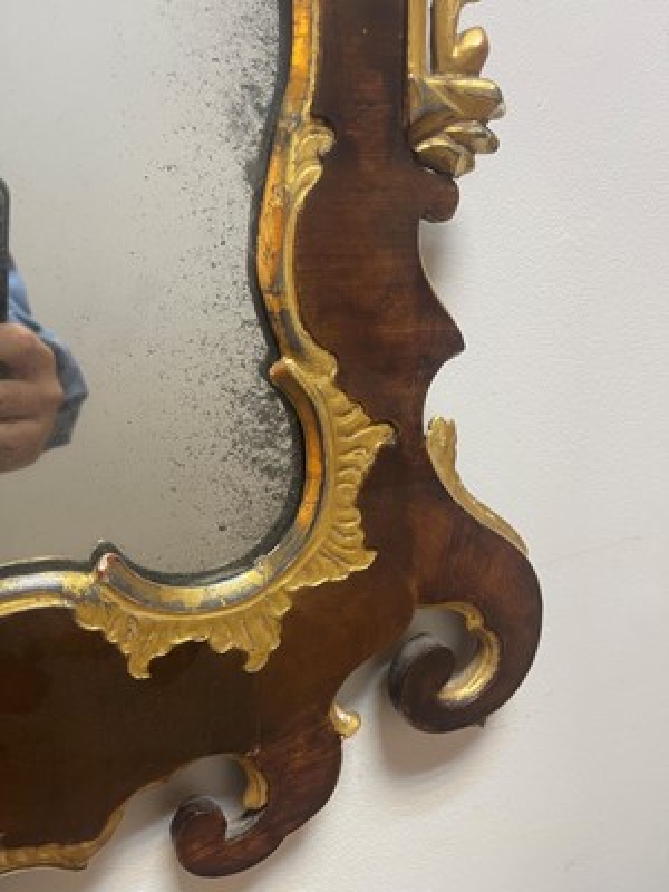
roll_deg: +3.3
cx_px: 334
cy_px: 446
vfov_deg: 69.4
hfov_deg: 54.9
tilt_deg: -15.7
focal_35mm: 25
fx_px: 644
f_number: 1.6
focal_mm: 5.1
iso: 100
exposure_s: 1/50
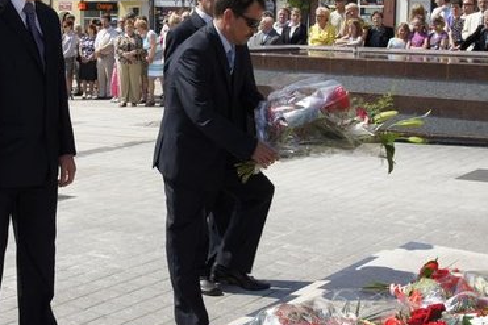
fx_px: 854
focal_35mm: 63
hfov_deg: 31.7
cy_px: 75
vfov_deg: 21.3
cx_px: 170
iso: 100
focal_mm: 24
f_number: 9
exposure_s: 1/200
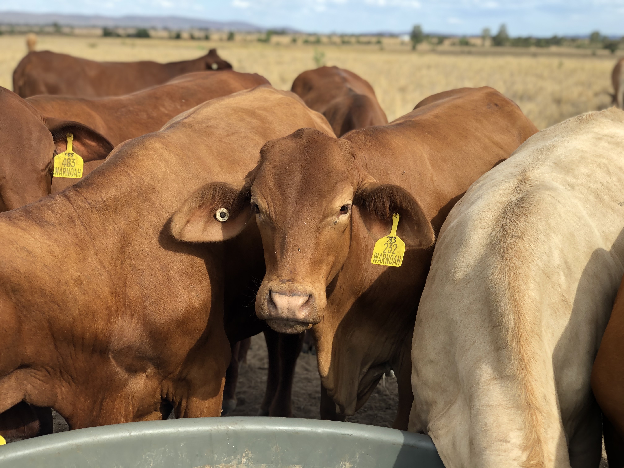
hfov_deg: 36.8
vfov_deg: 28.0
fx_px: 937
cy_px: 234
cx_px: 312
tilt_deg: -13.2
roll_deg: -1.4
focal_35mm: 52
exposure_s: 1/306
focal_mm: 6
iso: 16
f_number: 2.4
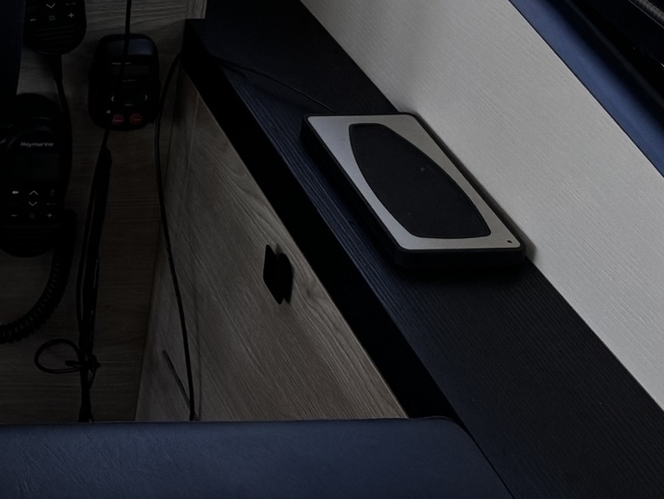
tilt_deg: -17.3
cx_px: -381
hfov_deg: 19.7
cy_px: -300
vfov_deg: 15.8
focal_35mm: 84
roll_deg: +0.4
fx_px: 1612
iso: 80
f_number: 1.78
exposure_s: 1/562
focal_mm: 6.76
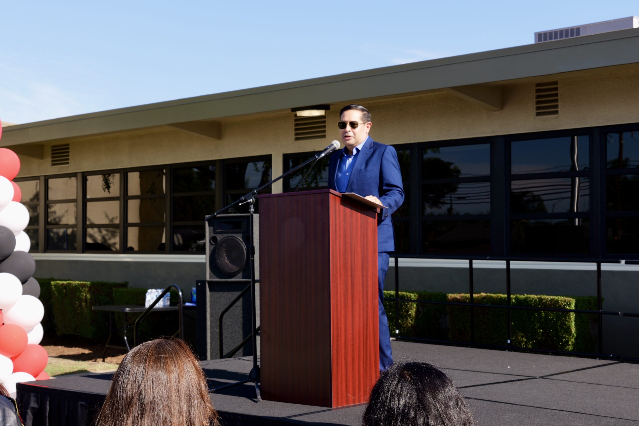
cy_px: 213
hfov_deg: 48.5
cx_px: 320
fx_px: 710
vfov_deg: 33.4
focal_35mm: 40
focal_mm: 40
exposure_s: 1/125
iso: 100
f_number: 8
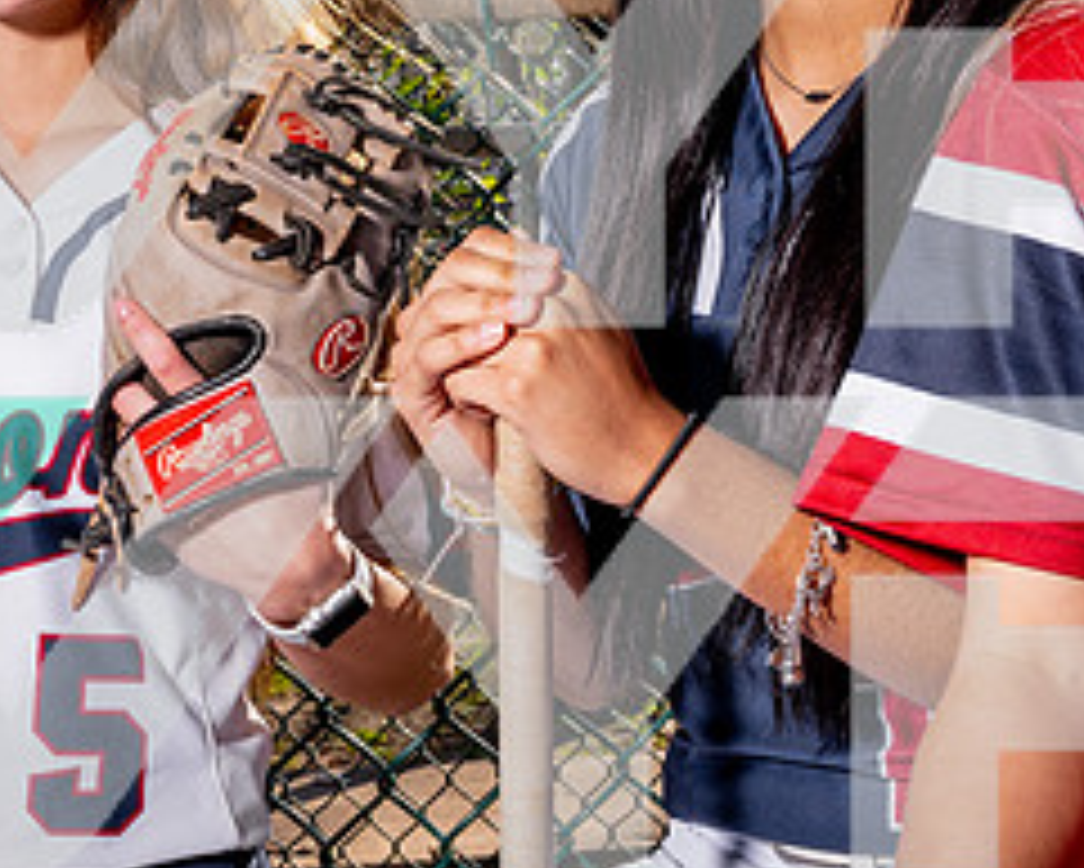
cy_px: 211
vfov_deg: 15.6
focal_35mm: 98
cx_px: 642
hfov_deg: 19.5
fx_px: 3145
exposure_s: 1/125
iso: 200
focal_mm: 36
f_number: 13
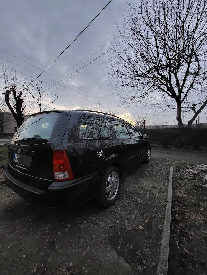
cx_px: 104
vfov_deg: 106.2
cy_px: 138
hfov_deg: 89.9
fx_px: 104
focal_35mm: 13
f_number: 2.2
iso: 400
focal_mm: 1.74
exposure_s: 1/50
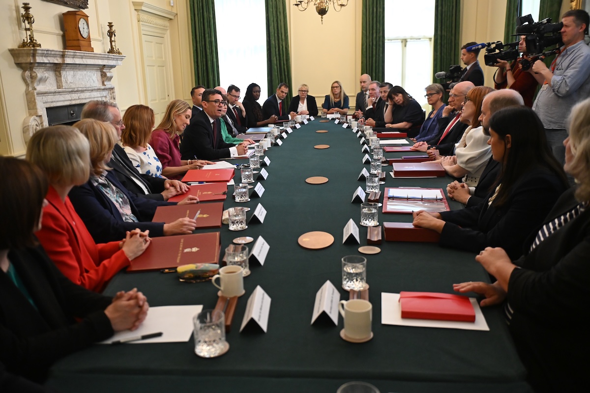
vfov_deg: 42.3
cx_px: 295
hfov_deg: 60.3
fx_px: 508
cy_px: 196
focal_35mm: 31
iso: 5000
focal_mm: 31
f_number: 3.2
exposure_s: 1/1000
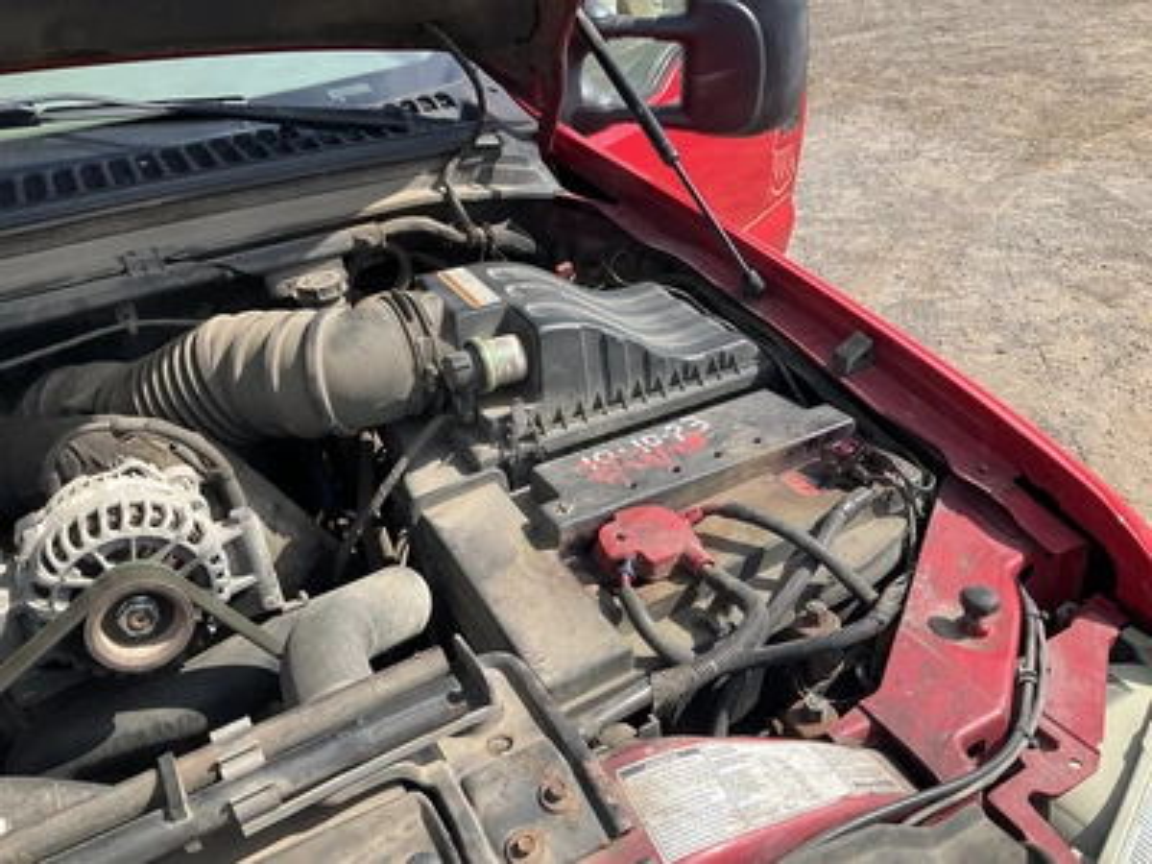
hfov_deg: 61.7
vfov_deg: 48.2
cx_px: 576
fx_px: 965
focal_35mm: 29
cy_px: 432
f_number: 1.8
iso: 25
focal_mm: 3
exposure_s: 1/912
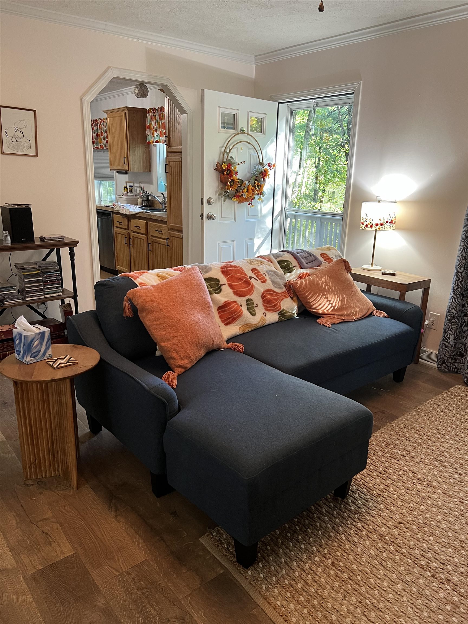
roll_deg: -1.4
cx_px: 234
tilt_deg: -16.4
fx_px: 469
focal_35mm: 26
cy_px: 312
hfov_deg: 53.1
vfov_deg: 67.3
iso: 200
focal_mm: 5.7
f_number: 1.5
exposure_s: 1/60
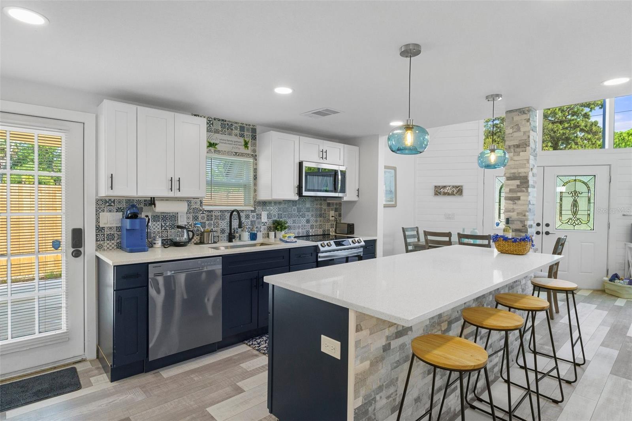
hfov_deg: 85.4
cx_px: 316
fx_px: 342
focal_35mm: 20
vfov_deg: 63.2
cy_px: 210
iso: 640
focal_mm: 13
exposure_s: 1/13
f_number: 8
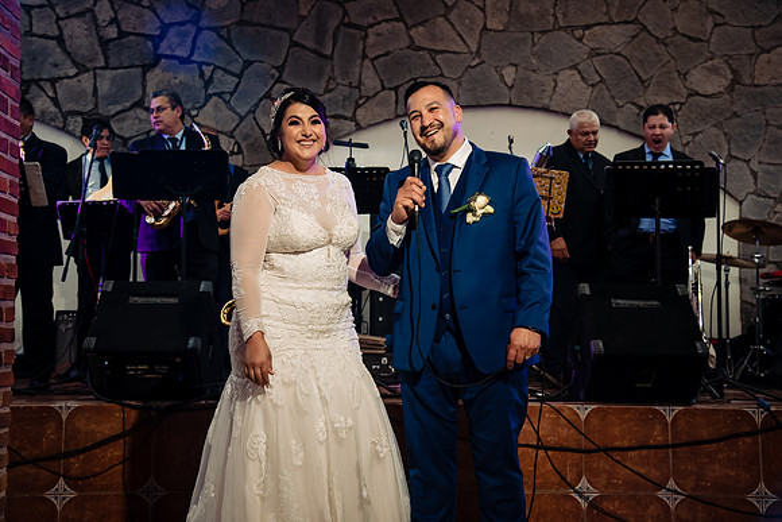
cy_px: 261
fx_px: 1130
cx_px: 391
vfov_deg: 26.0
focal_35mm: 52
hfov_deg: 38.2
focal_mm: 52
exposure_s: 1/125
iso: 2000
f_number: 6.3
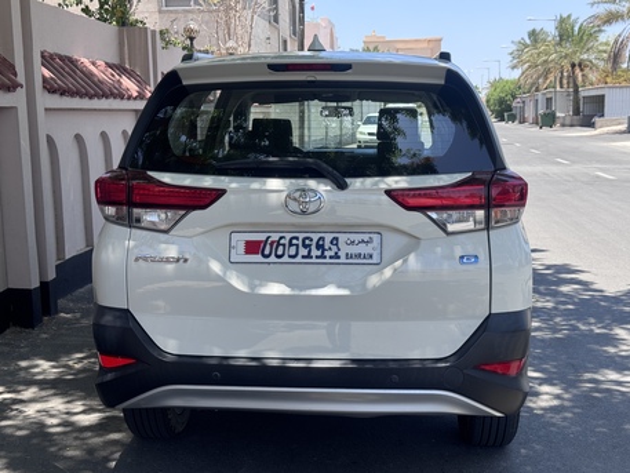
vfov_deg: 30.3
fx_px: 874
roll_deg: +2.0
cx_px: 315
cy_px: 236
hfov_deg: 39.6
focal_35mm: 48
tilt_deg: -7.4
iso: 64
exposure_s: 1/1395
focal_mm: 6.76
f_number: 1.78
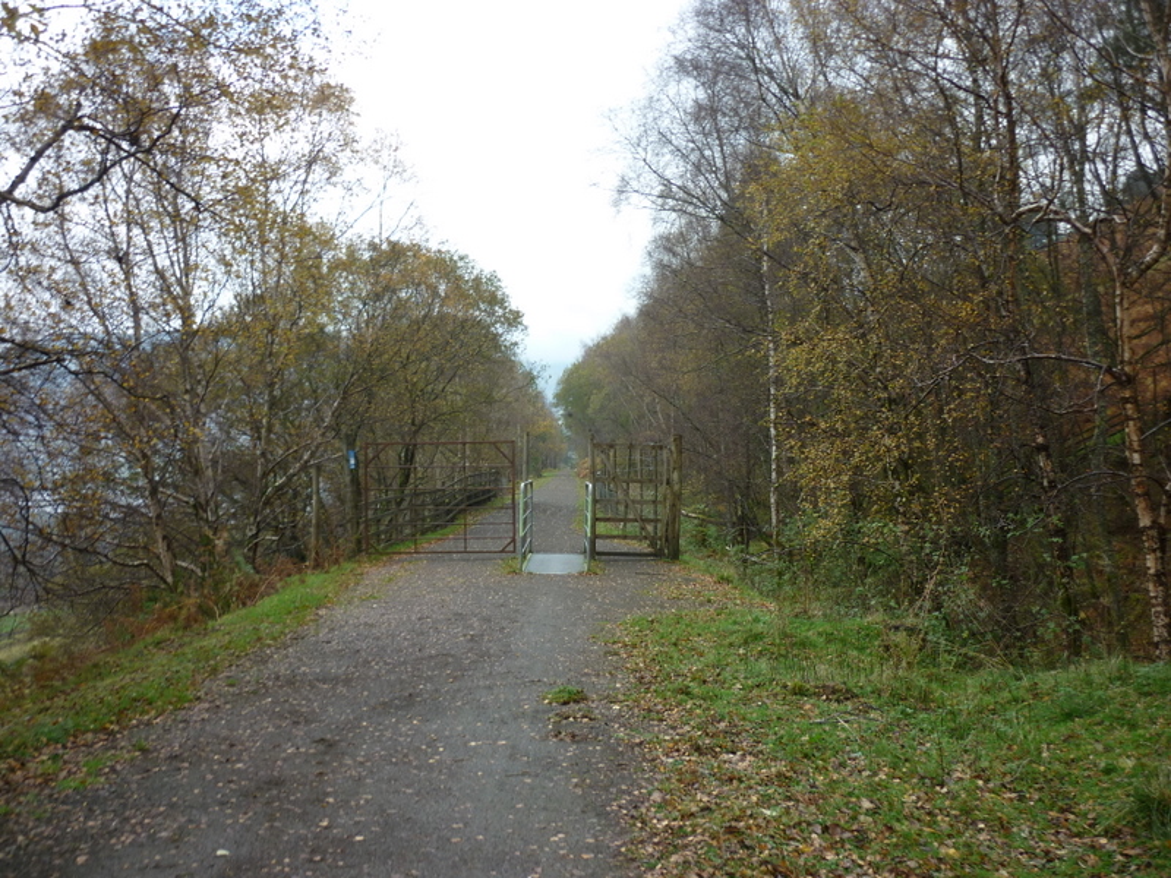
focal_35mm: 33
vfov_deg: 42.9
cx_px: 586
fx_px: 1116
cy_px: 439
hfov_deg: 55.4
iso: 80
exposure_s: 1/100
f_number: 2.8
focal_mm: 5.5
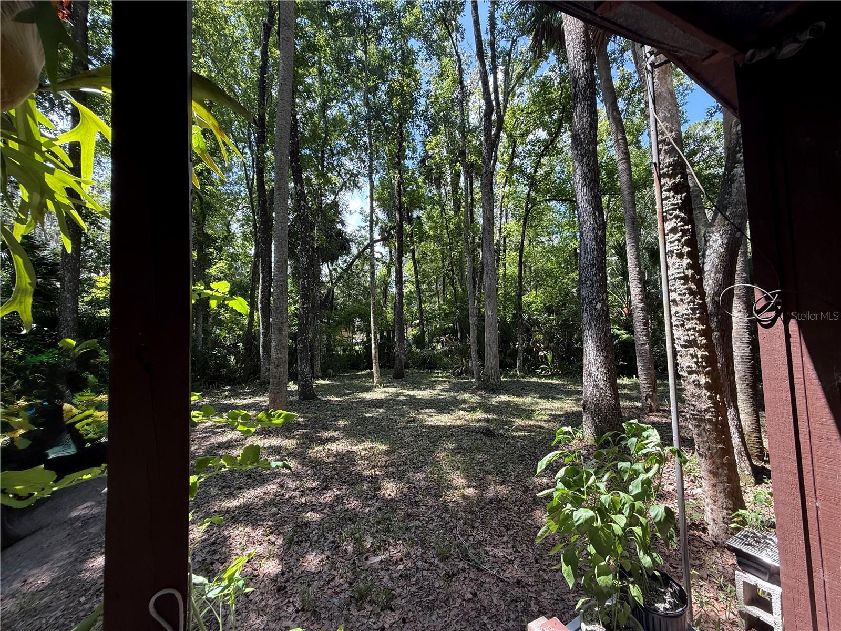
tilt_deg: +3.6
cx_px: 420
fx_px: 340
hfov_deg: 102.1
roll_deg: +1.3
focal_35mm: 14
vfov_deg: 85.7
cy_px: 316
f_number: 2.2
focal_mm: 2.22
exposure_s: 1/191
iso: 64
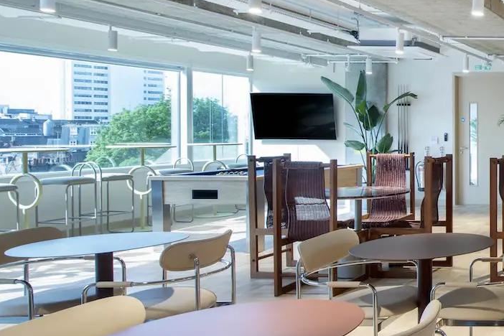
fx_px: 574
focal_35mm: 41
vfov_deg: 32.5
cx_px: 676
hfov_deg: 33.0
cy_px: 136
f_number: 11
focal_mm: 15
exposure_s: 1/6
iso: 200
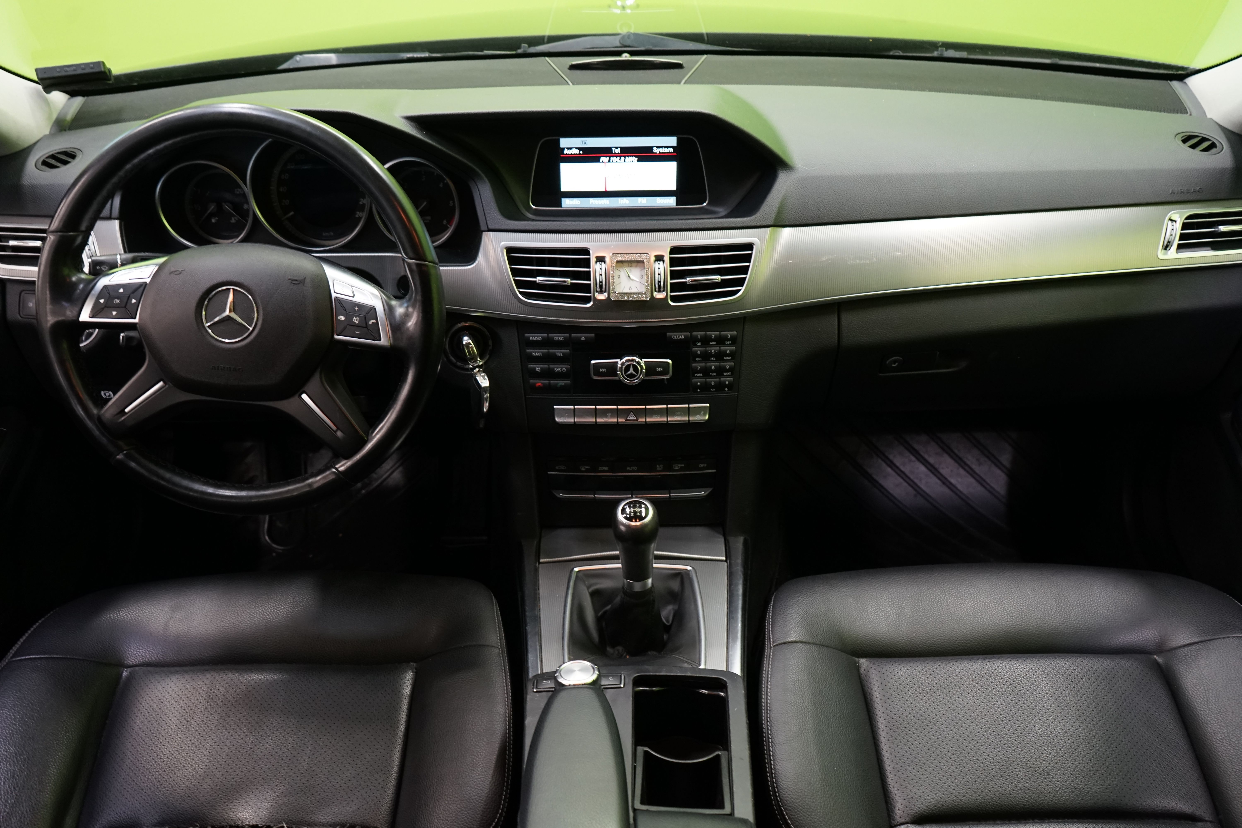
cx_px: 621
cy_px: 414
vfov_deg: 42.3
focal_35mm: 31
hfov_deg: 60.3
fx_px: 1069
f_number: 5
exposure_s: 1/20
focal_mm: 31
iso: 1600
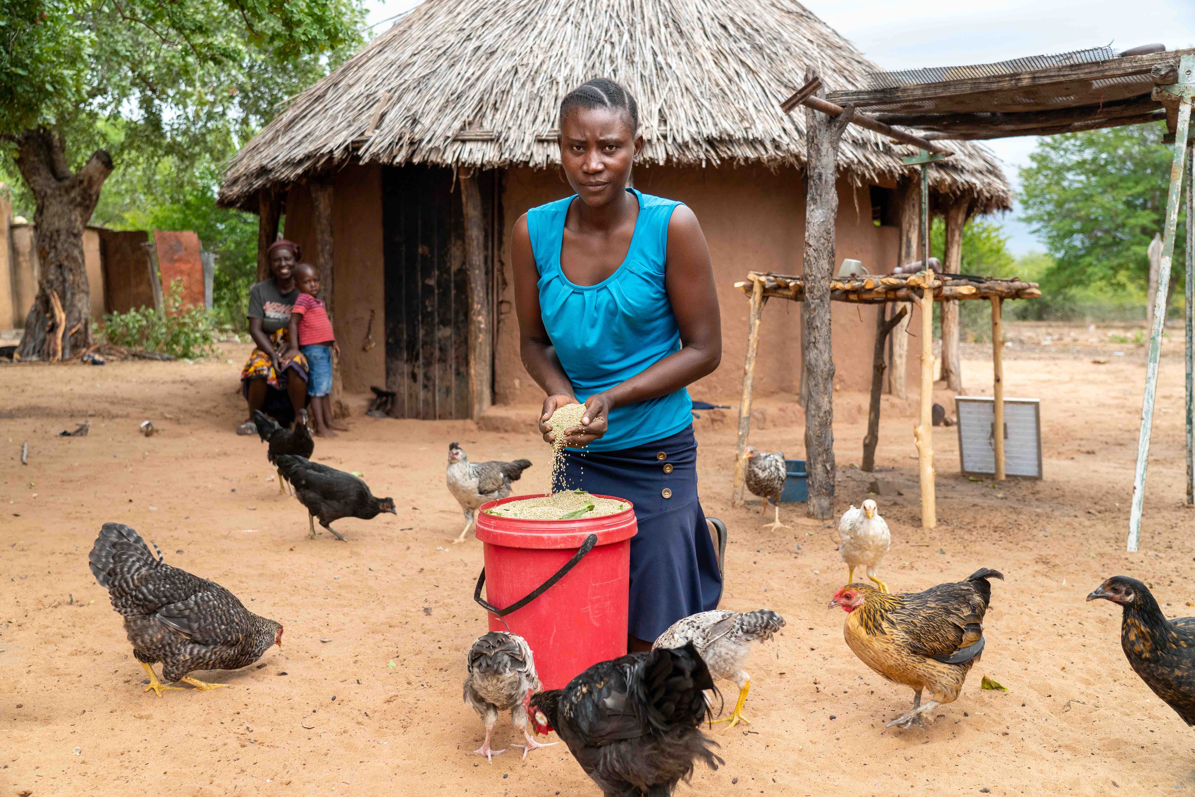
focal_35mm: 32
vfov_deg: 41.1
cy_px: 398
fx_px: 1062
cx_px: 598
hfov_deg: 58.7
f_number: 4
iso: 500
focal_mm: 32
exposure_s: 1/500
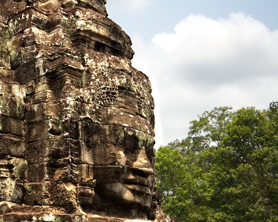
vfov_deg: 24.6
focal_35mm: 62
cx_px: 30
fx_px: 510
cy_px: 104
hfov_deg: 29.3
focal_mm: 24
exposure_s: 1/1250
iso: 100
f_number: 4
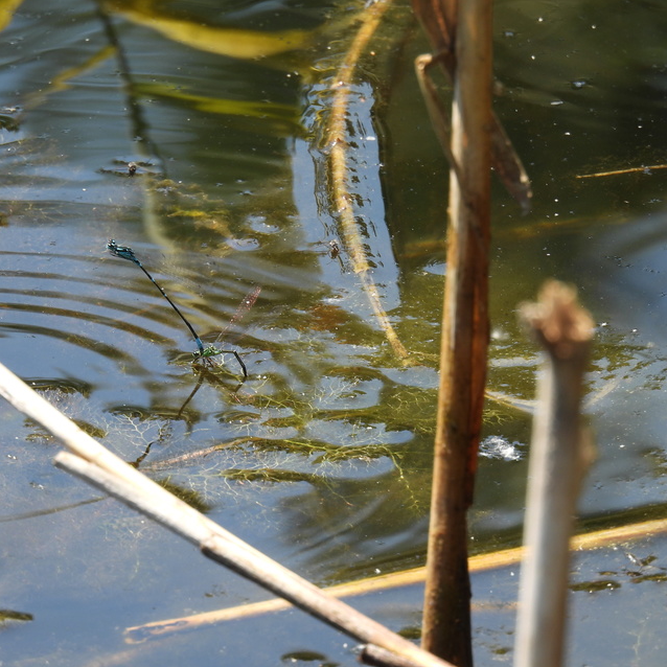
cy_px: 334
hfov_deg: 1.7
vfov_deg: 1.7
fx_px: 21909
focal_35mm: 1005
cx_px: 227
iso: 100
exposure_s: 1/200
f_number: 5.6
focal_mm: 152
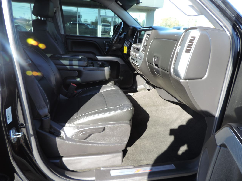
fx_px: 168
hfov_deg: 71.6
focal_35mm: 24
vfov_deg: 56.8
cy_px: 90
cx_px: 121
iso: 80
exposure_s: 1/80
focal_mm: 4.3
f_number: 3
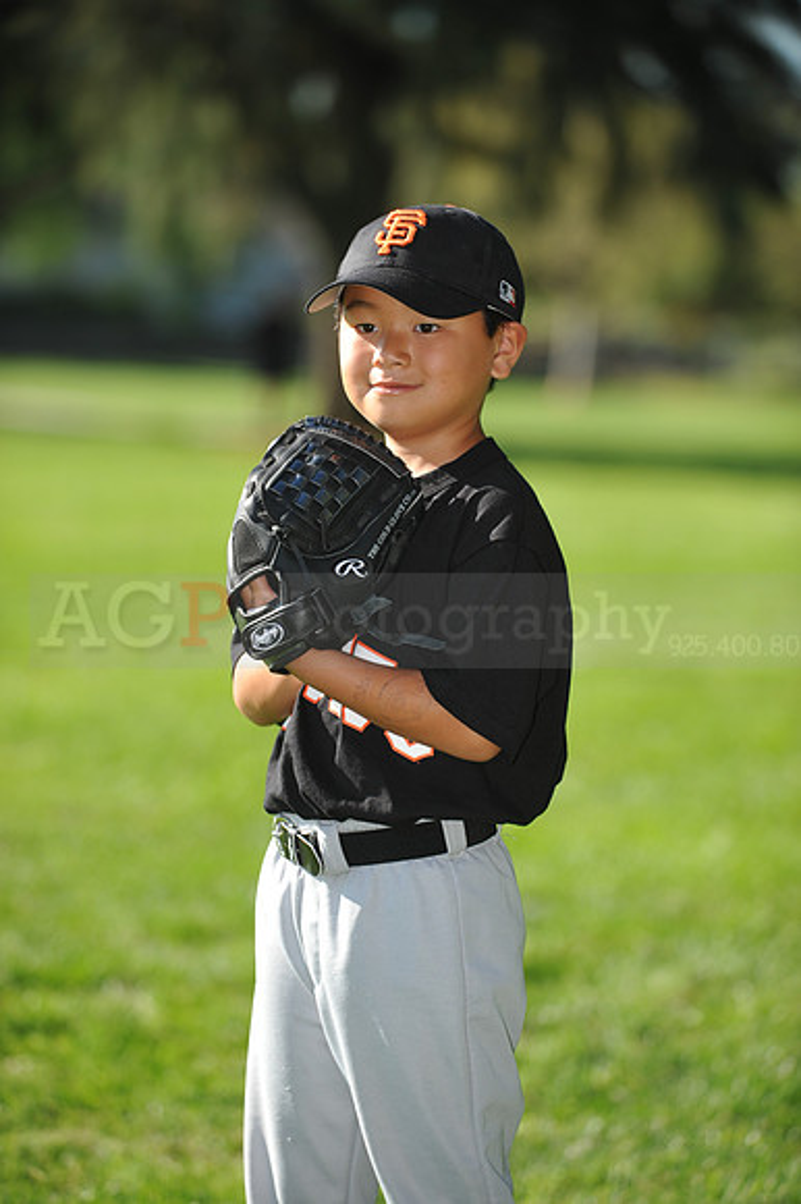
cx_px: 400
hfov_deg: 8.8
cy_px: 602
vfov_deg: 13.3
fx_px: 5179
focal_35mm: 155
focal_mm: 155
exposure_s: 1/1000
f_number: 4
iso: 200
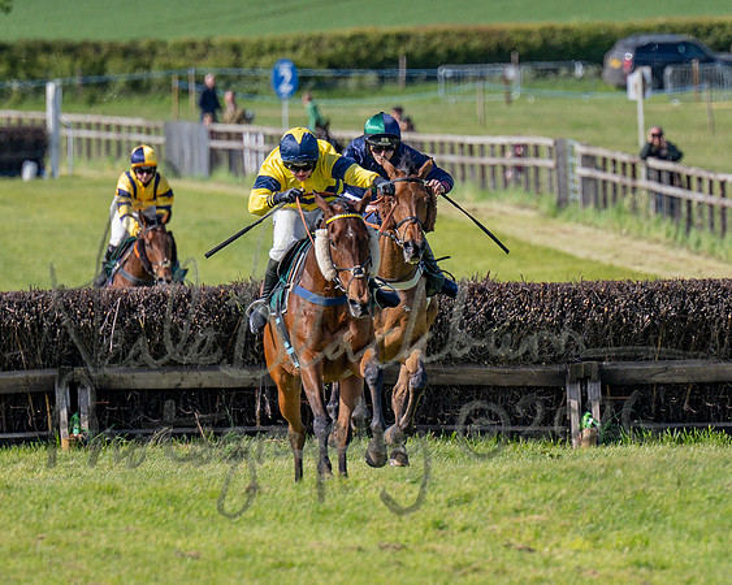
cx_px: 494
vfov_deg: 2.3
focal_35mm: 659
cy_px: 429
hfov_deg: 2.9
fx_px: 14281
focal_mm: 180
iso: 100
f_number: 2.8
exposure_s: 1/2000
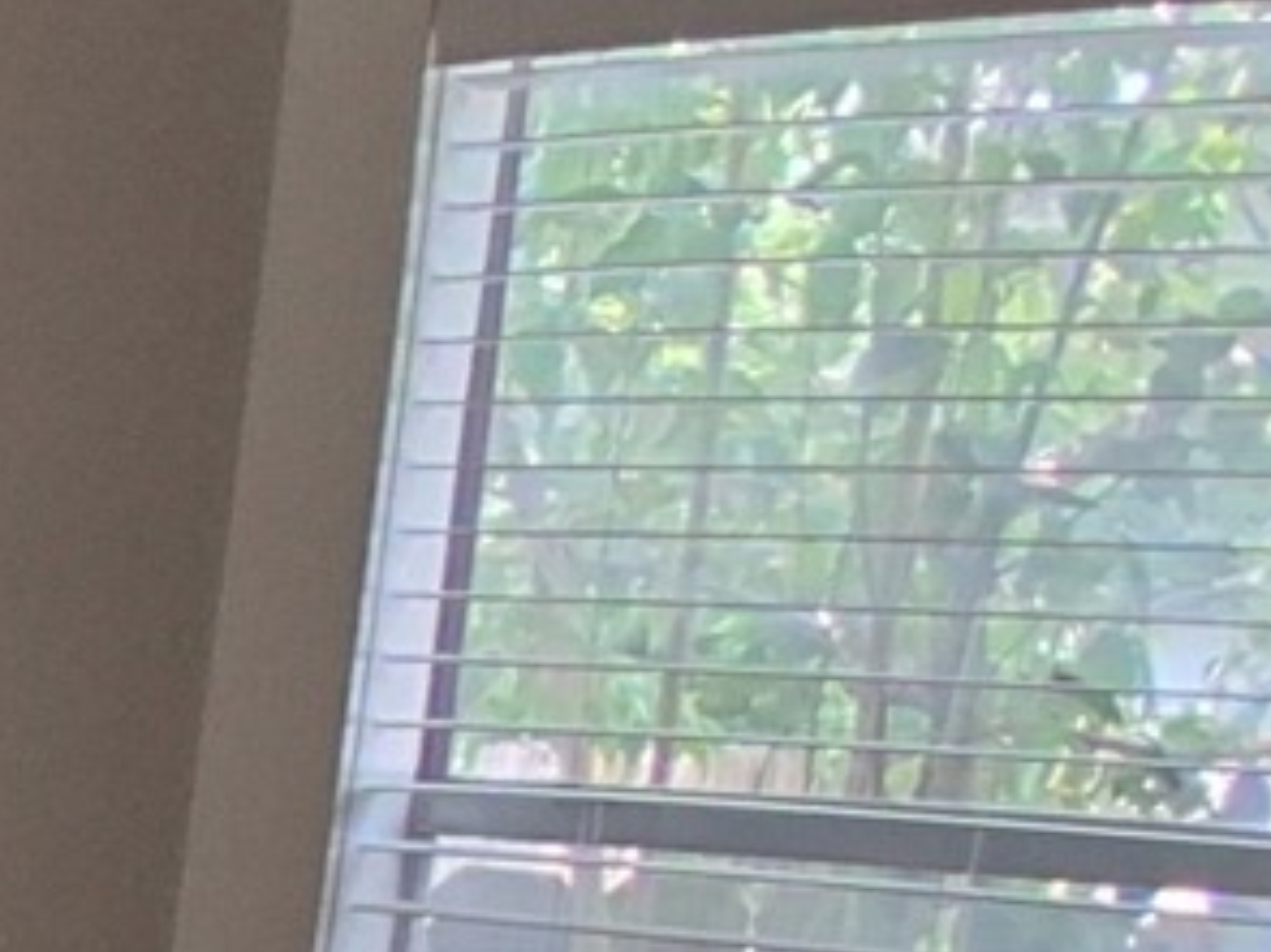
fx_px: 3046
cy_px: 1215
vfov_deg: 16.8
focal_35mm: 83
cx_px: -1637
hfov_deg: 15.4
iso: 125
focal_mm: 1.4
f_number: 2.2
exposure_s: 1/60
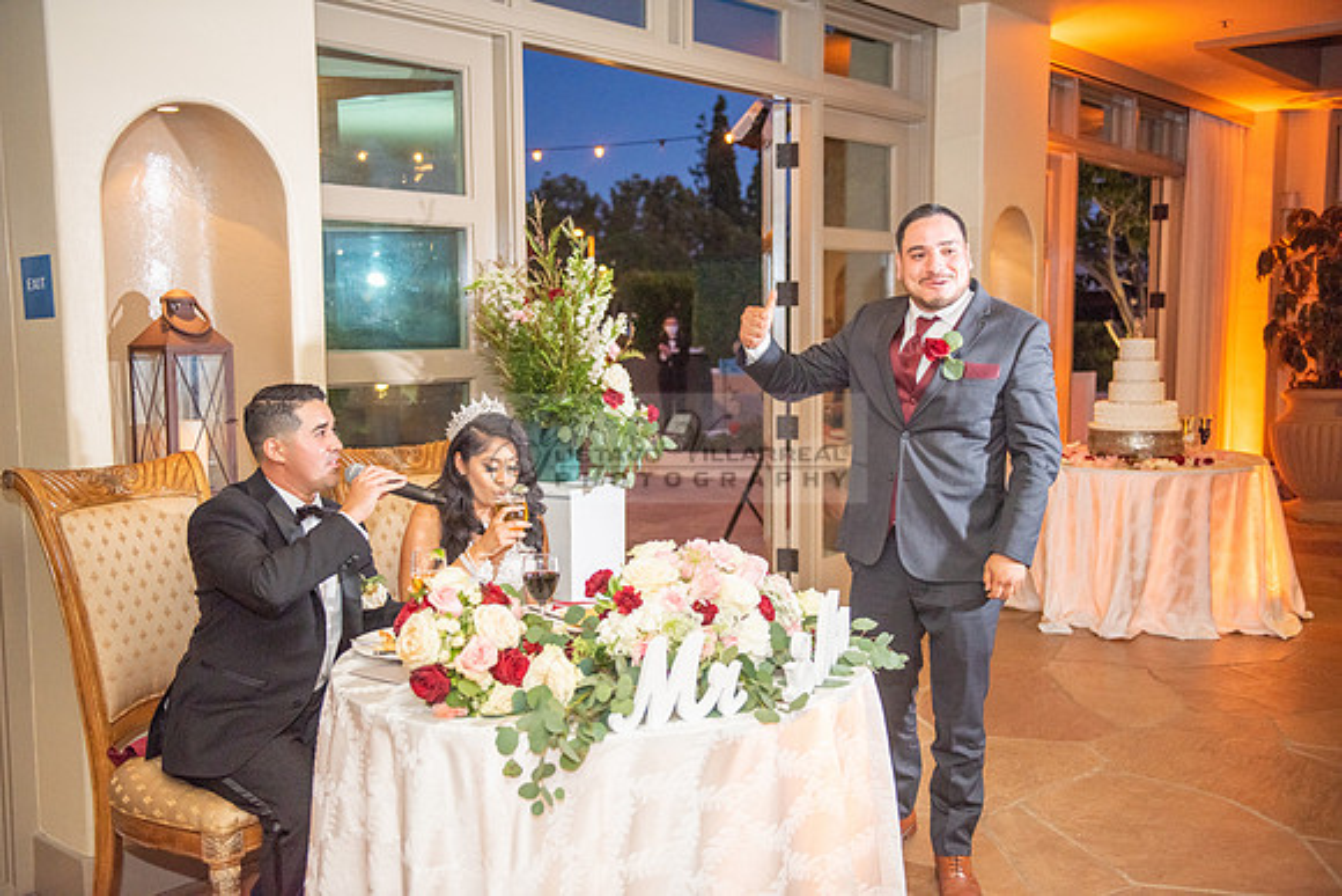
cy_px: 448
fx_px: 1305
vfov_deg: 37.9
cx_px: 671
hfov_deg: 54.4
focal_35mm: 35
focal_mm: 35
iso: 1250
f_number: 2.8
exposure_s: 1/125
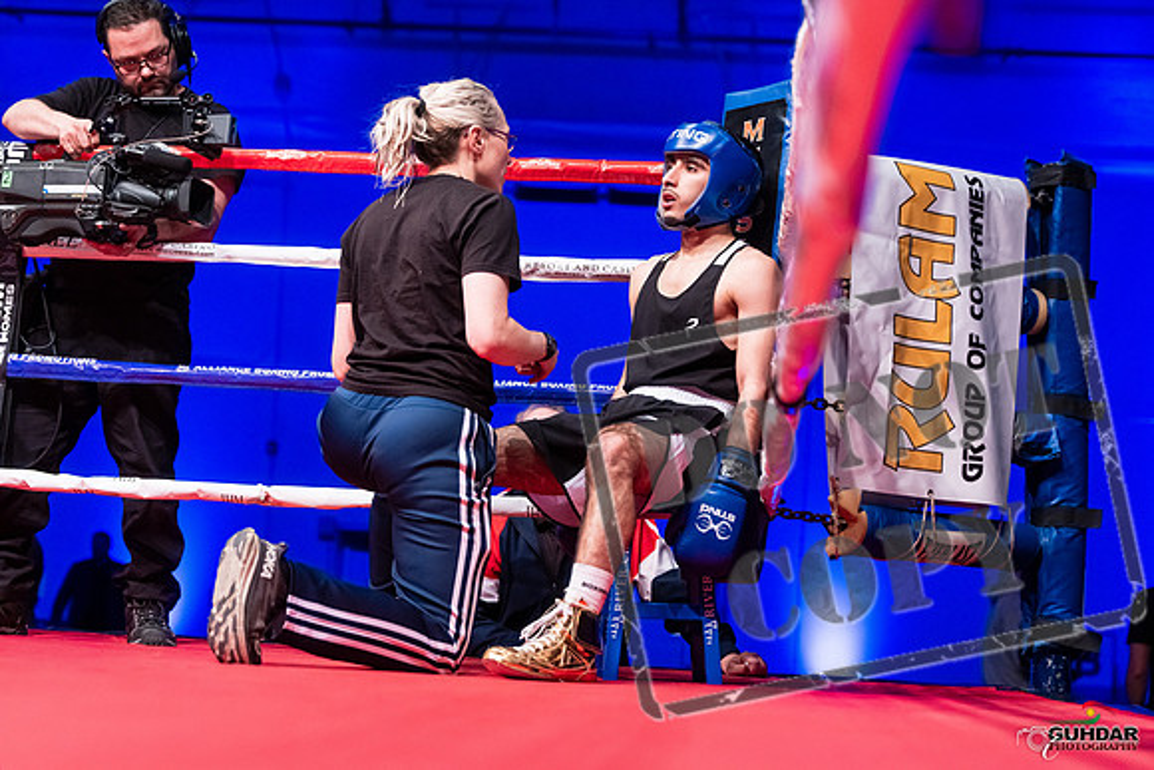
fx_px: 1988
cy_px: 385
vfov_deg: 21.9
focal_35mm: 62
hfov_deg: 32.4
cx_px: 577
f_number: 2.8
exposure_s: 1/1000
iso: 4000
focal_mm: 62
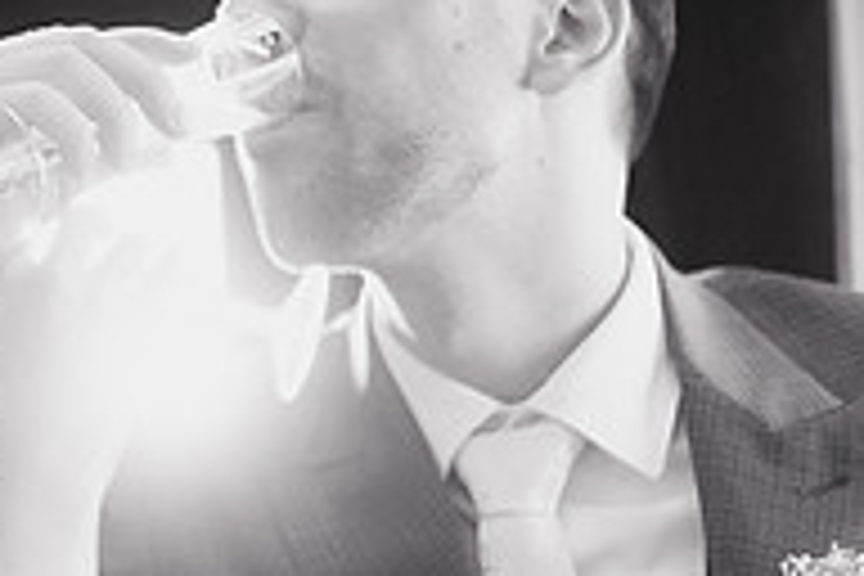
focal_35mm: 119
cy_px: 385
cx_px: 122
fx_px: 2856
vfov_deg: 11.5
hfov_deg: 17.0
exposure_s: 1/200
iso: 1250
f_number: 1.4
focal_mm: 35
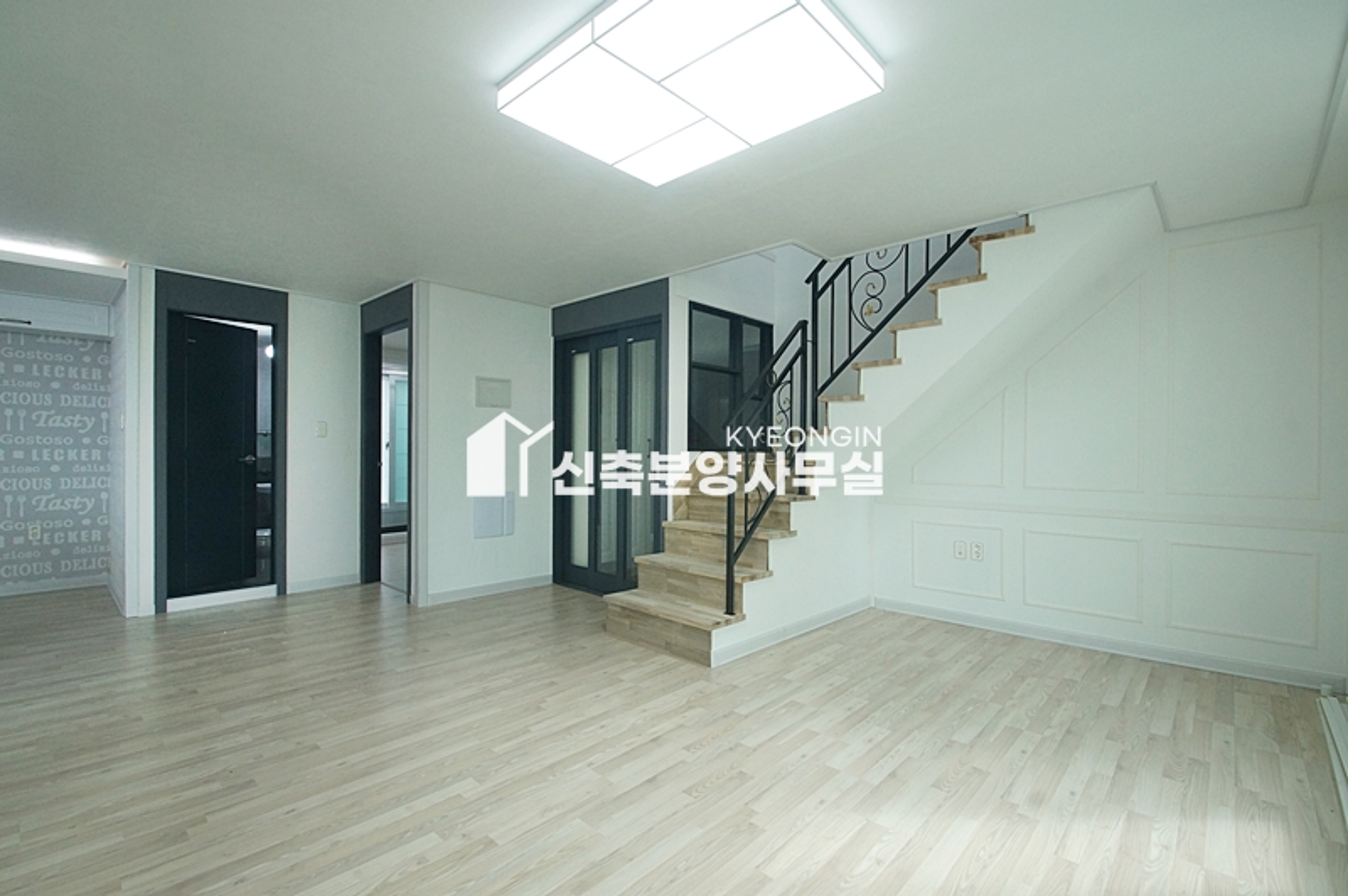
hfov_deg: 100.4
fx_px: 561
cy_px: 448
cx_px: 674
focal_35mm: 15
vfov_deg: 77.2
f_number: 9
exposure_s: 1/60
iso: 800
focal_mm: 10
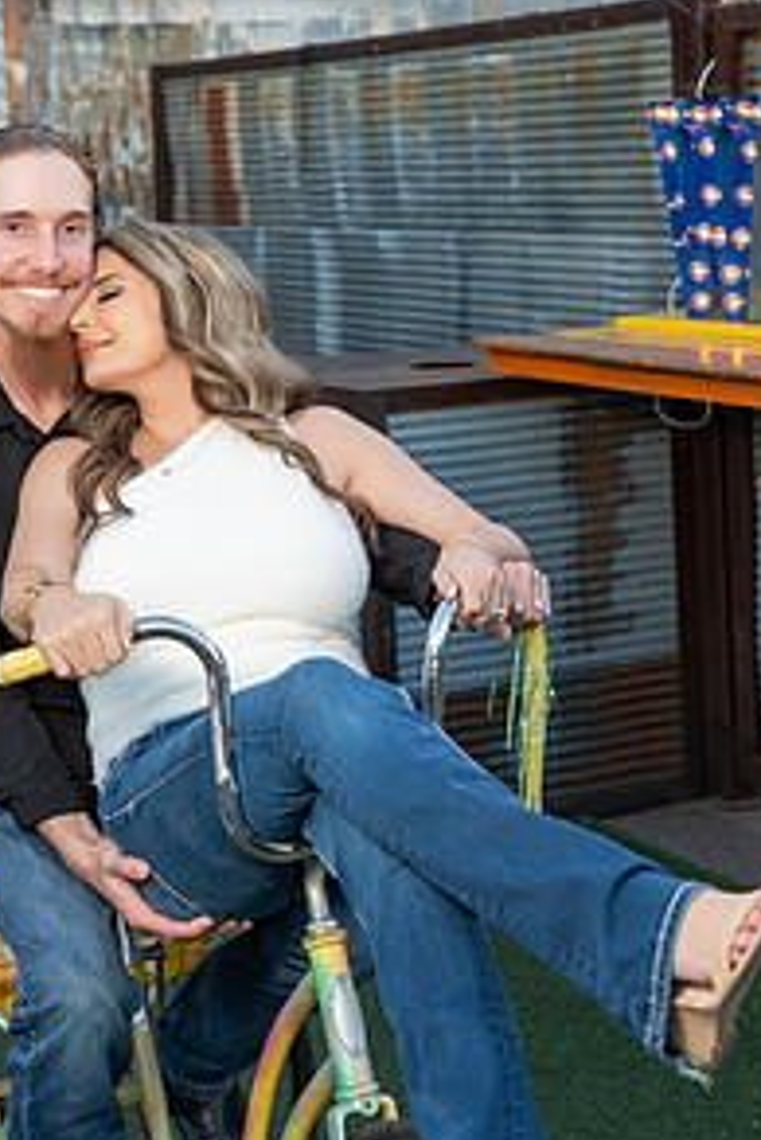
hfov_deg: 18.4
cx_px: 340
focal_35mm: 74
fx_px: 2343
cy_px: 355
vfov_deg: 27.1
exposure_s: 1/200
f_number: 4
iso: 500
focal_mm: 48
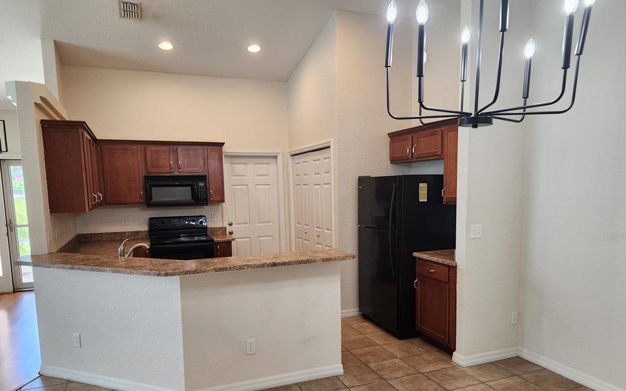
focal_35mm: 25
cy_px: 237
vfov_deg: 48.9
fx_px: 426
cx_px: 318
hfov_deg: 72.6
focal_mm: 6.4
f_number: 1.8
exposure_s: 1/120
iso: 200
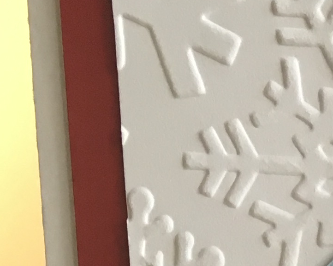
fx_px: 1558
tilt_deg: -9.5
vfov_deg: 8.9
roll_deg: +0.5
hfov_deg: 11.0
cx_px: 679
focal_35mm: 158
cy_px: 627
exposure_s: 1/40
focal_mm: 4.15
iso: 32
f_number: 2.2
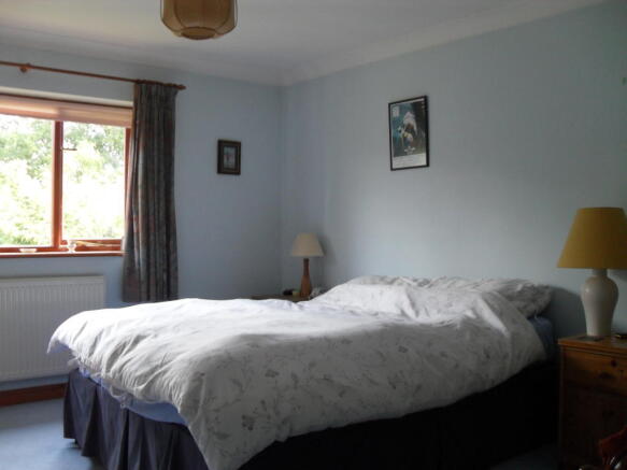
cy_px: 235
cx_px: 314
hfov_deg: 52.6
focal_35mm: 35
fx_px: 634
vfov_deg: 40.7
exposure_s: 1/60
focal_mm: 6.2
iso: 200
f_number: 2.8
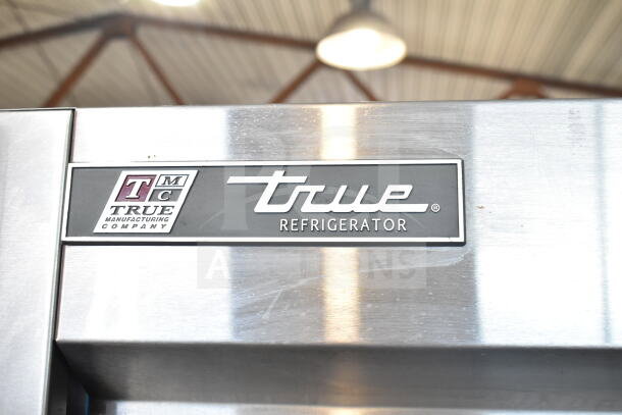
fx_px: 700
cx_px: 311
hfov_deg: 47.9
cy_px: 208
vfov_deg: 33.0
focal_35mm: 40
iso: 1600
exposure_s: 1/160
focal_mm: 27
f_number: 6.3
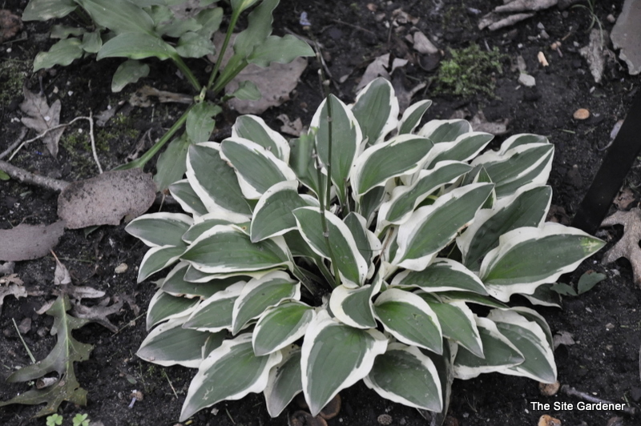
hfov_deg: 14.0
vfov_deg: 9.3
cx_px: 320
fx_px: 2615
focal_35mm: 147
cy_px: 213
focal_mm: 98
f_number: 5.6
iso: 1600
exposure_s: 1/125
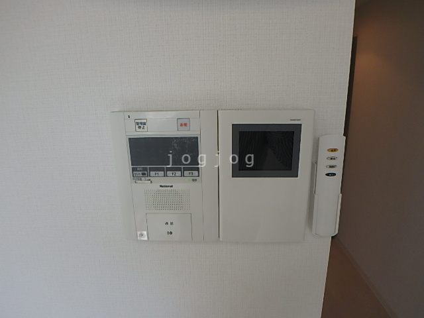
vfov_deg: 63.4
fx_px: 257
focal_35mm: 21
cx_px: 212
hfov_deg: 79.0
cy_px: 159
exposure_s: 1/100
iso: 125
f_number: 3.5
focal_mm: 3.7
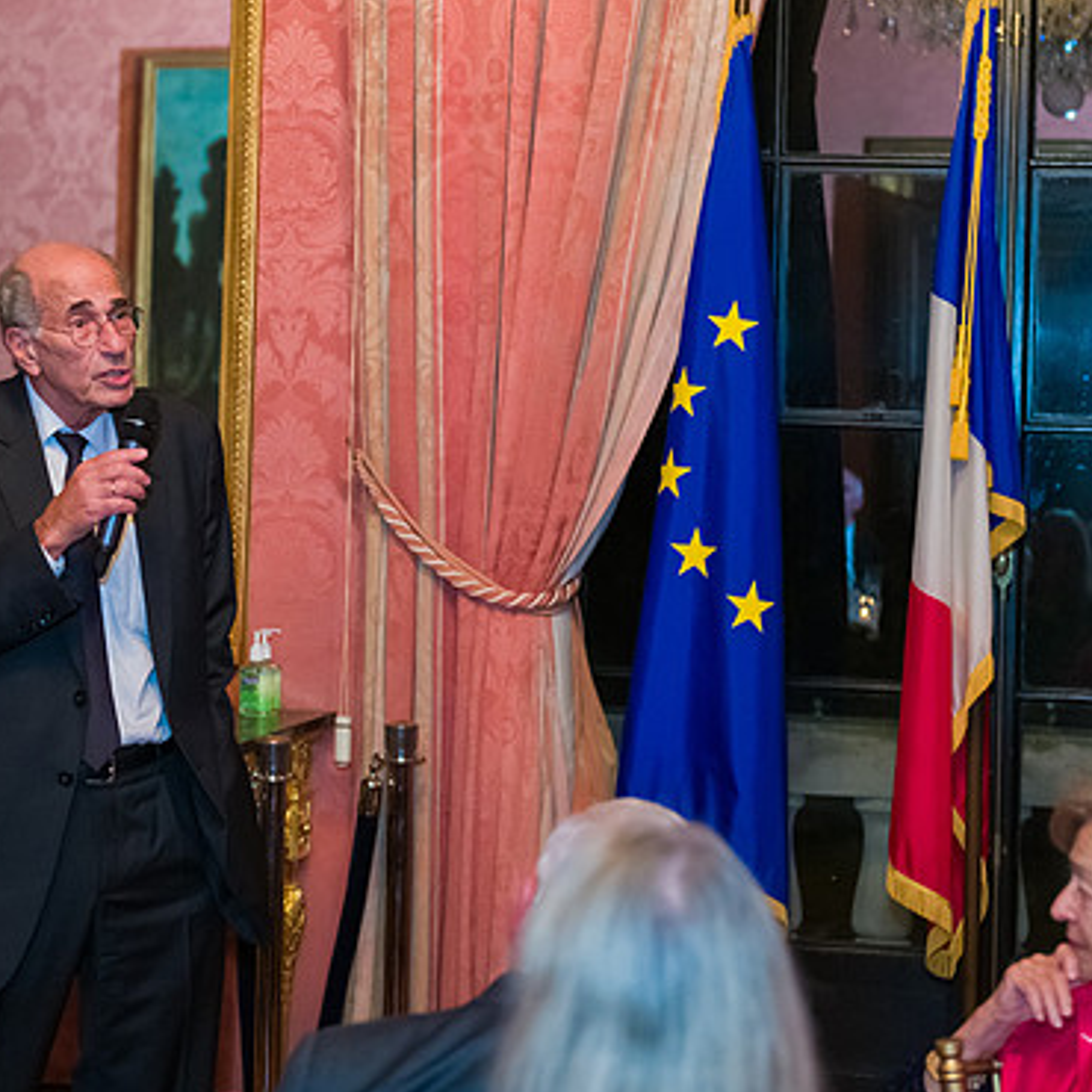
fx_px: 2962
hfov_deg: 20.9
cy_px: 395
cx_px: 540
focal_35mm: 83
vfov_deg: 20.8
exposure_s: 1/80
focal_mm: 50
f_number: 3.2
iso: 3200
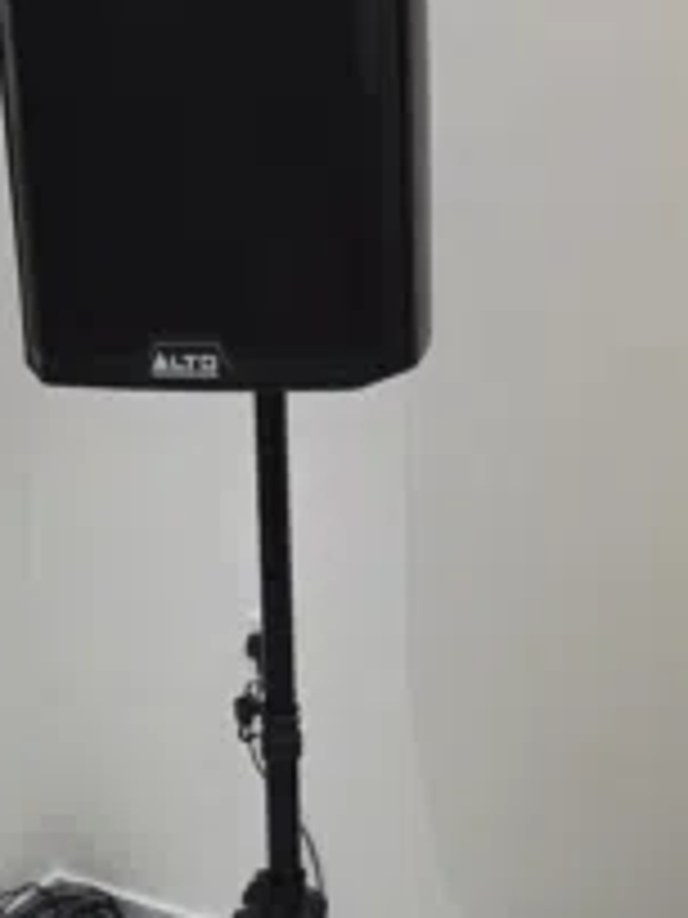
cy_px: 418
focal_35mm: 45
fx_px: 1193
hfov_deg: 32.1
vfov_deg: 42.0
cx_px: 283
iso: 200
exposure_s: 1/100
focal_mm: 6.25
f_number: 1.7
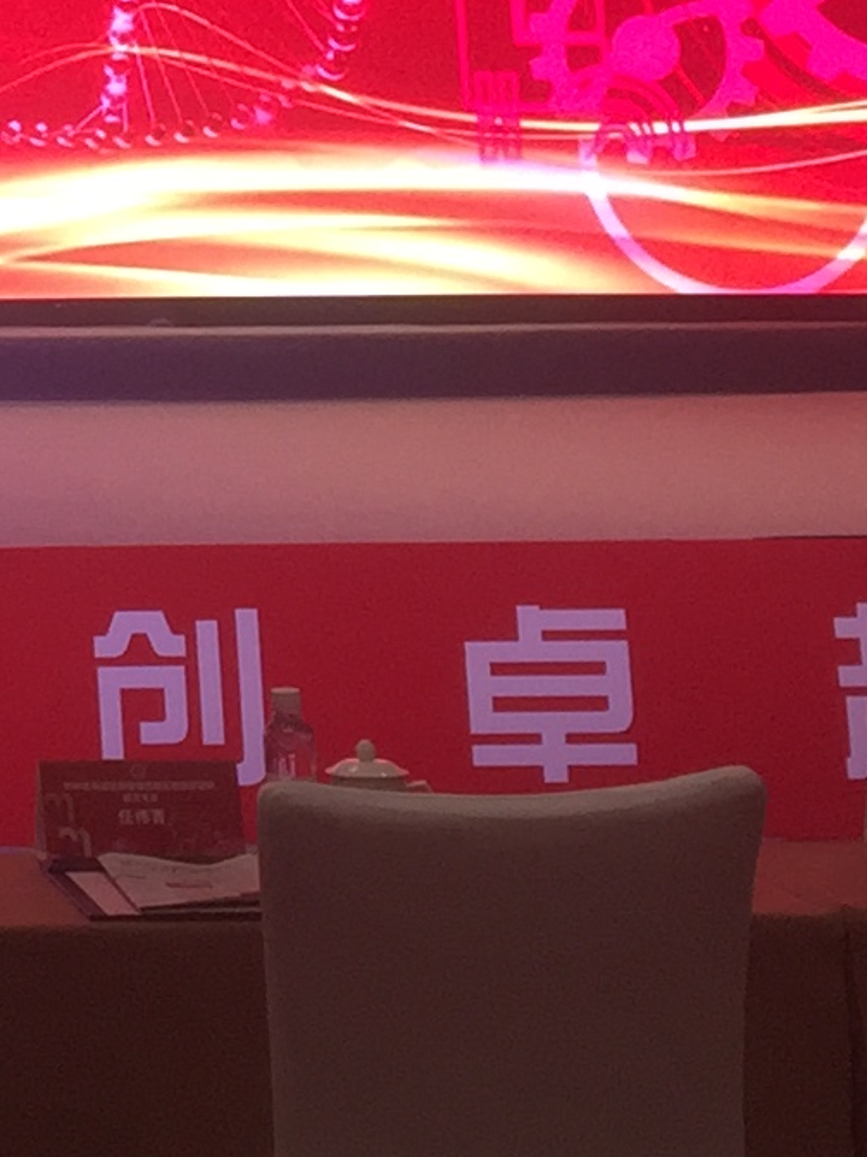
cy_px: -729
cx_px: -788
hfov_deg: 9.9
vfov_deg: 13.0
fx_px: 4710
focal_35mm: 141
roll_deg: -1.1
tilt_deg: +9.4
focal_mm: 4.15
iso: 40
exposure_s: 1/50
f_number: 2.2
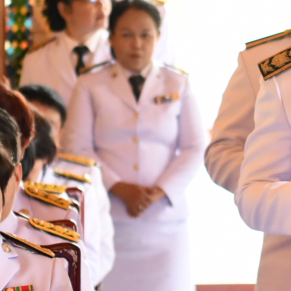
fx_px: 3776
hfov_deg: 4.4
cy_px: 201
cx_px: 369
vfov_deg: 4.4
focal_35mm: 397
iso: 2000
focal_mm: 70
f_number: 2.8
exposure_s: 1/200
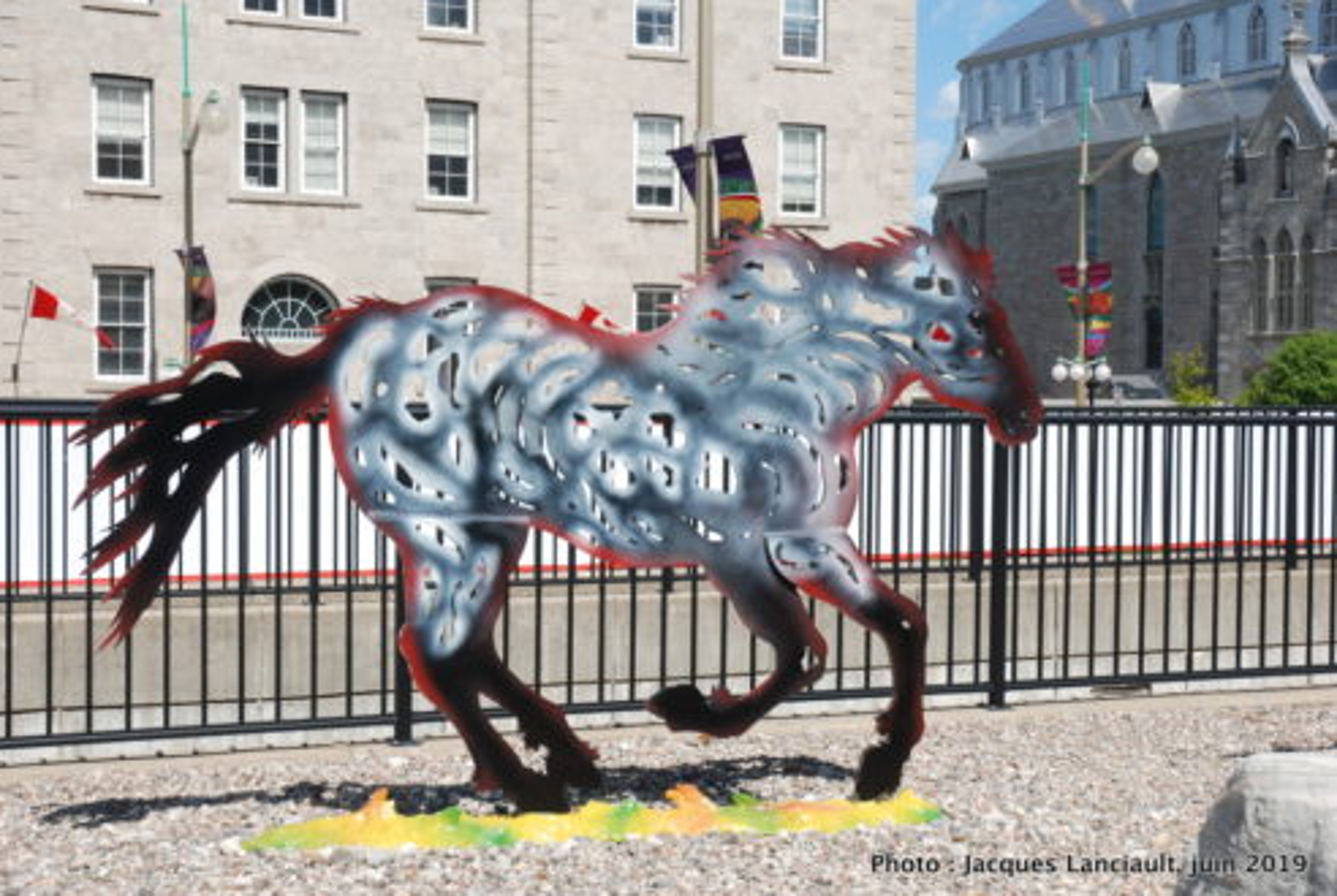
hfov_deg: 32.8
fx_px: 2270
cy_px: 449
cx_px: 660
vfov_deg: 22.4
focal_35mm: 61
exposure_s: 1/250
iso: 100
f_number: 8
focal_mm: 40
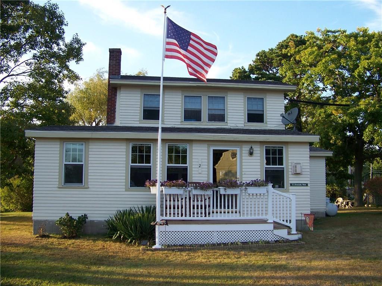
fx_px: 397
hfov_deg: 51.4
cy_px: 143
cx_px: 191
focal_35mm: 36
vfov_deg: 39.7
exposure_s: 1/160
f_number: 2.8
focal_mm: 5.85
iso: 64
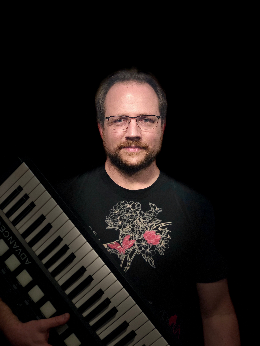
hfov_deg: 28.0
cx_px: 130
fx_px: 521
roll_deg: -0.8
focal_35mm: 52
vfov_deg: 36.8
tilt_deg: -9.3
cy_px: 173
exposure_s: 1/60
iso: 100
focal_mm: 6
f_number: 2.4
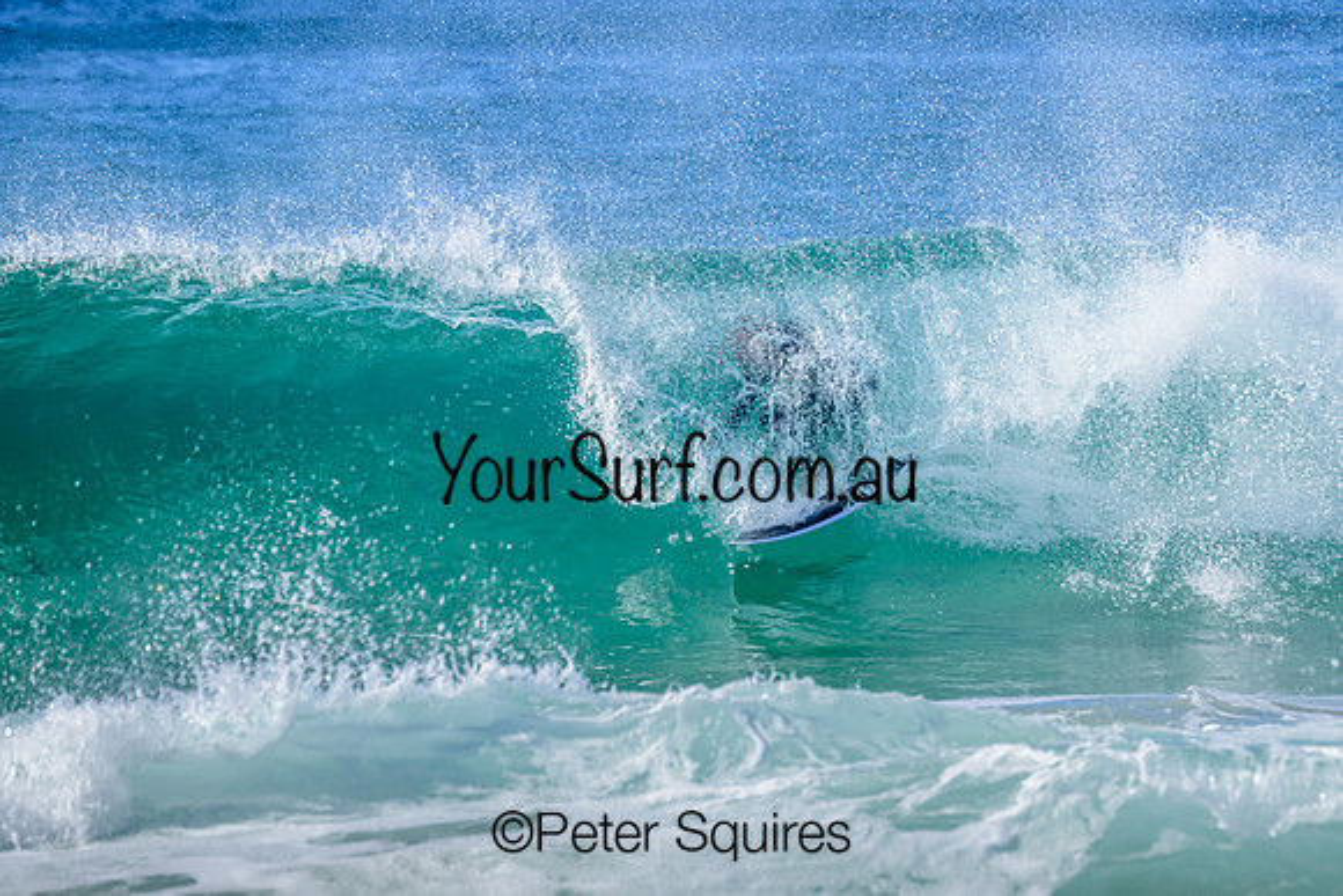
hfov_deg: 2.7
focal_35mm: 763
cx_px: 906
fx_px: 28471
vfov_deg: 1.8
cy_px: 317
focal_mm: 560
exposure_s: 1/800
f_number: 11
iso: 400
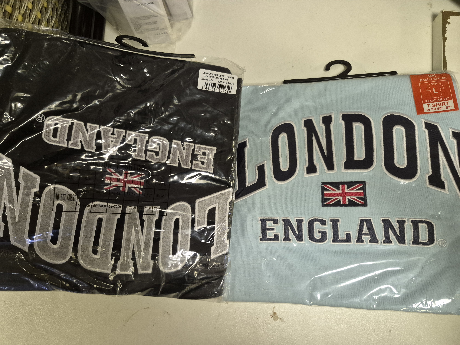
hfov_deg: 73.9
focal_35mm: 23
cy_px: 172
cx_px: 230
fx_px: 306
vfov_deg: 58.9
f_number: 1.8
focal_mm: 5.4
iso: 800
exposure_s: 1/100
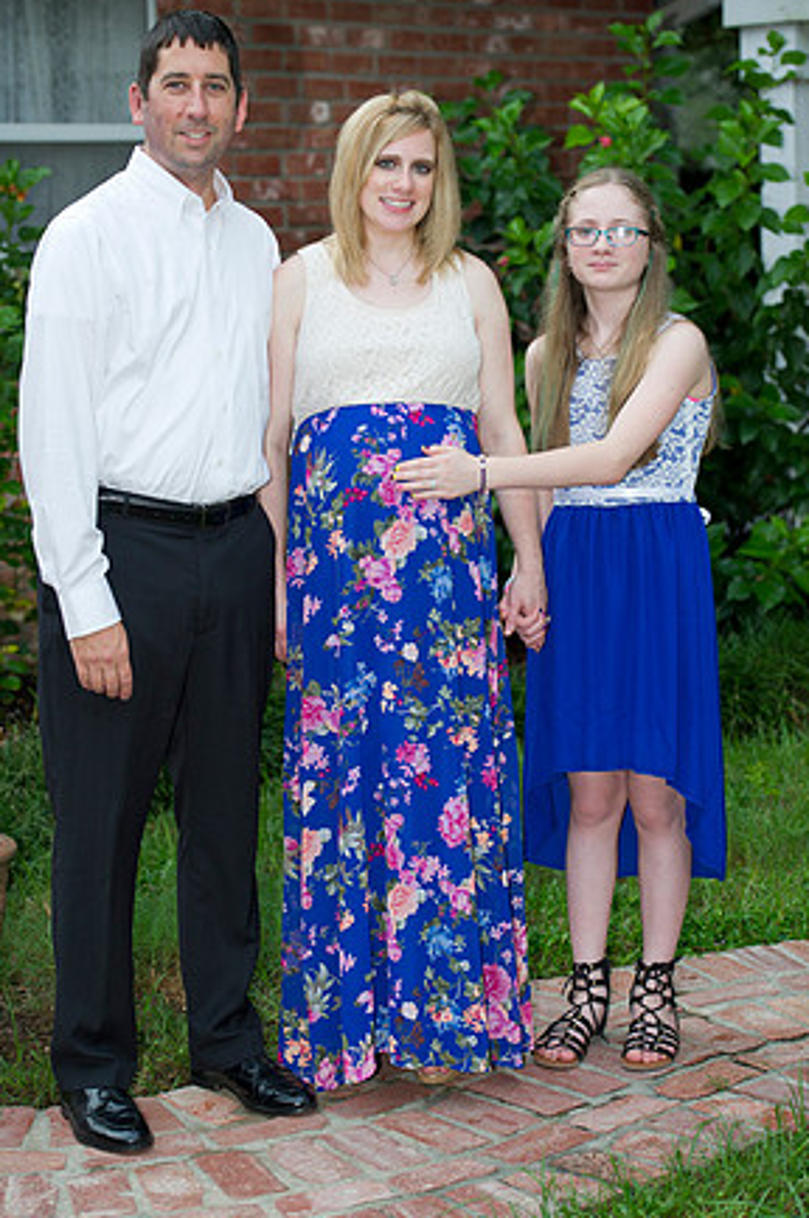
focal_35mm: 83
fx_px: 2807
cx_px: 395
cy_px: 612
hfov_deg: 16.4
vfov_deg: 24.5
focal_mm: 80
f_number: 3.5
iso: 640
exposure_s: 1/320
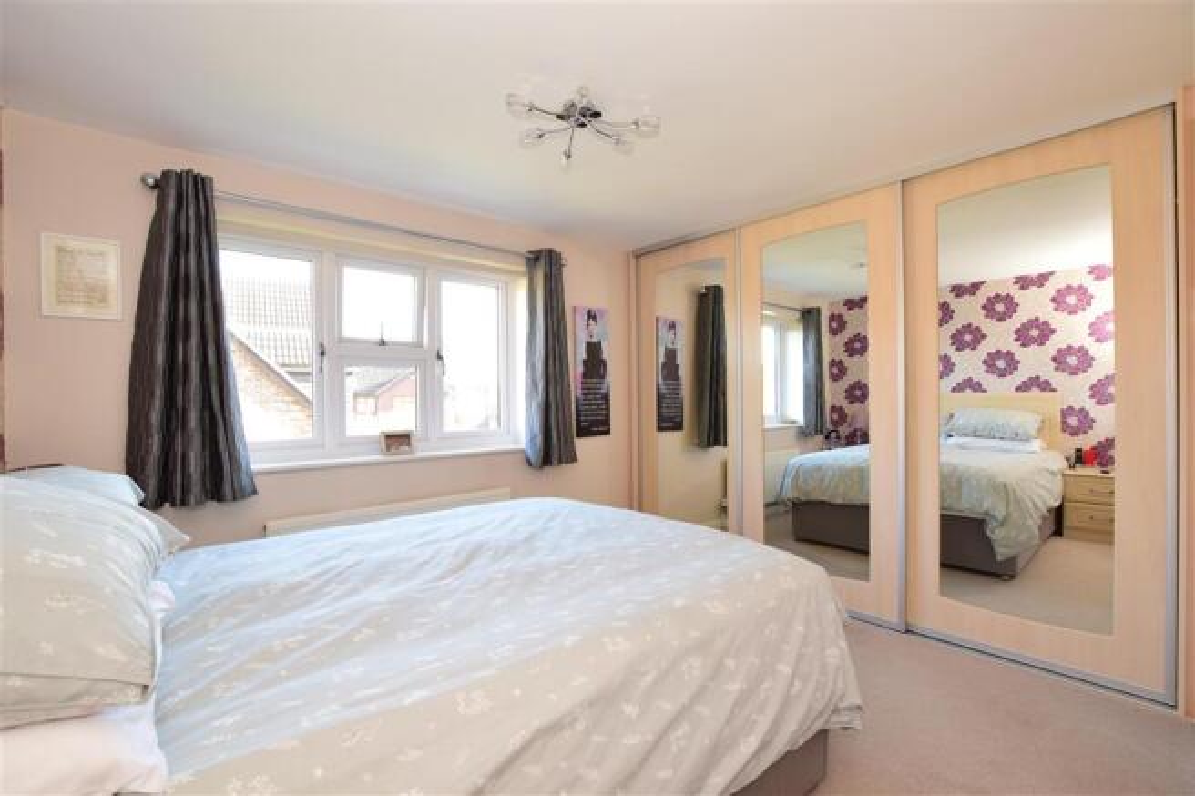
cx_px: 598
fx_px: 498
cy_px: 398
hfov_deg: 100.4
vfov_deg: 77.3
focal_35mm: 15
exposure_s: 1/25
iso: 500
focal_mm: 10
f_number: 9
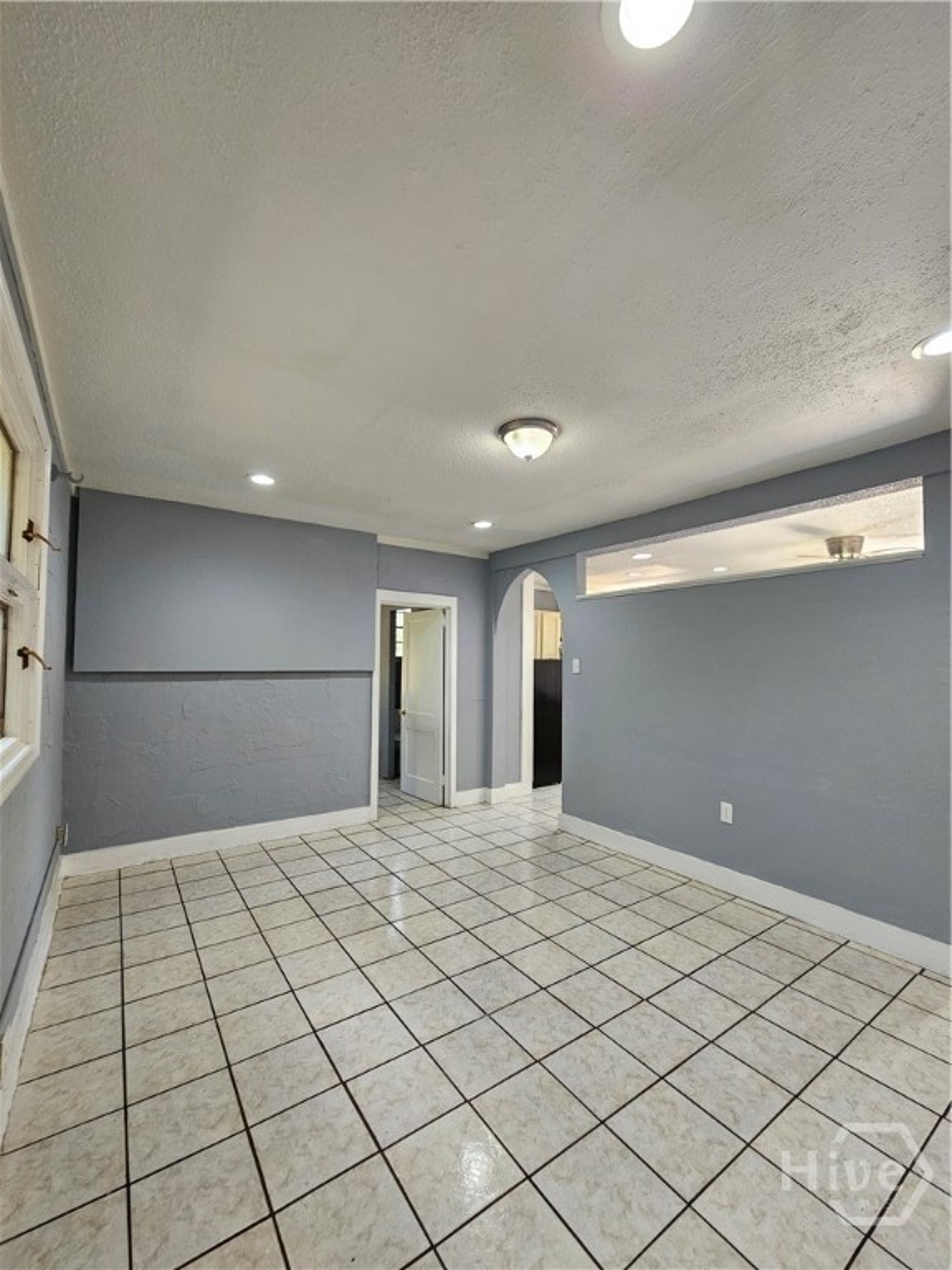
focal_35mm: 13
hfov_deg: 89.9
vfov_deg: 106.2
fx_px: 477
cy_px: 635
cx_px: 476
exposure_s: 1/60
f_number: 2.2
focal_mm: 2.2
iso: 160
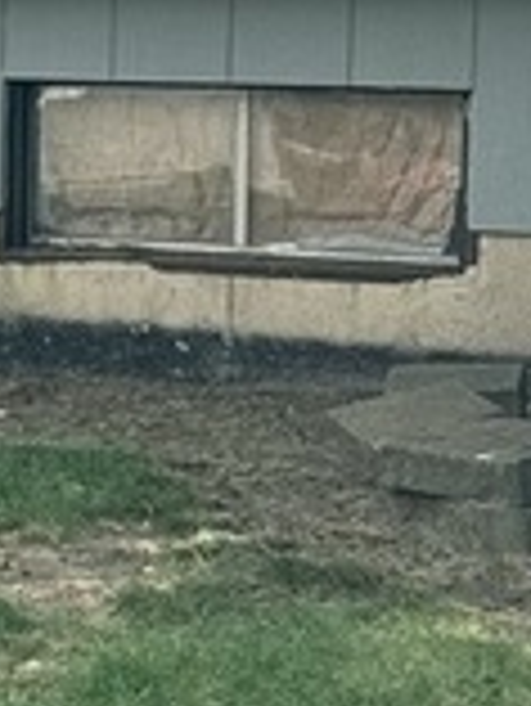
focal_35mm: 165
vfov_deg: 11.9
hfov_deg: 7.9
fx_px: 3370
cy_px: 193
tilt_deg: -4.7
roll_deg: -0.5
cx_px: -1004
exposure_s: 1/1437
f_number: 1.78
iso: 80
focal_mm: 6.76
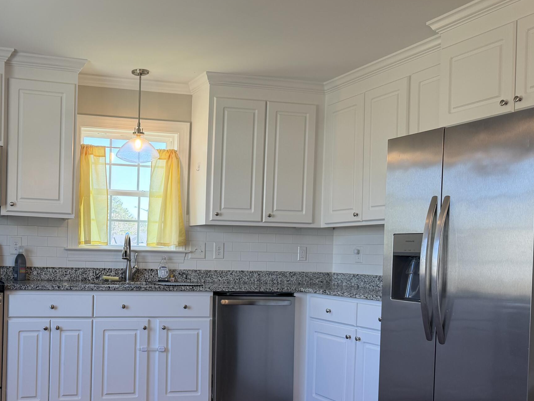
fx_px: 648
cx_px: 107
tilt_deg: -1.0
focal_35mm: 42
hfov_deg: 42.8
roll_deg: -1.5
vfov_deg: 34.1
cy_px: 257
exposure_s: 1/202
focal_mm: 6.76
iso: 125
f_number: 1.78
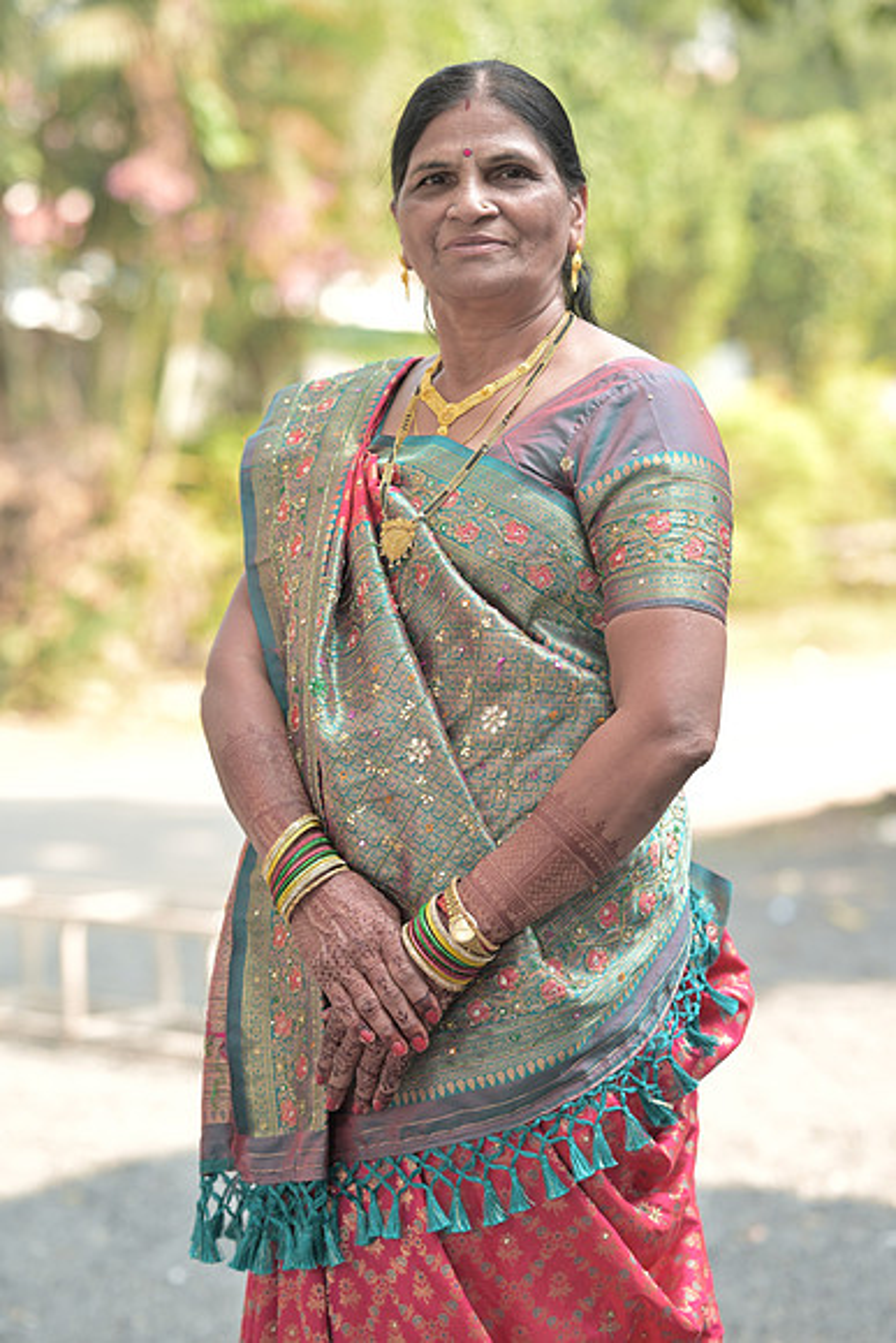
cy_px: 672
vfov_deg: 23.9
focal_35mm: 85
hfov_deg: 16.1
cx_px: 448
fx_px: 3171
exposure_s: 1/200
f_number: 2.8
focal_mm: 85
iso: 80
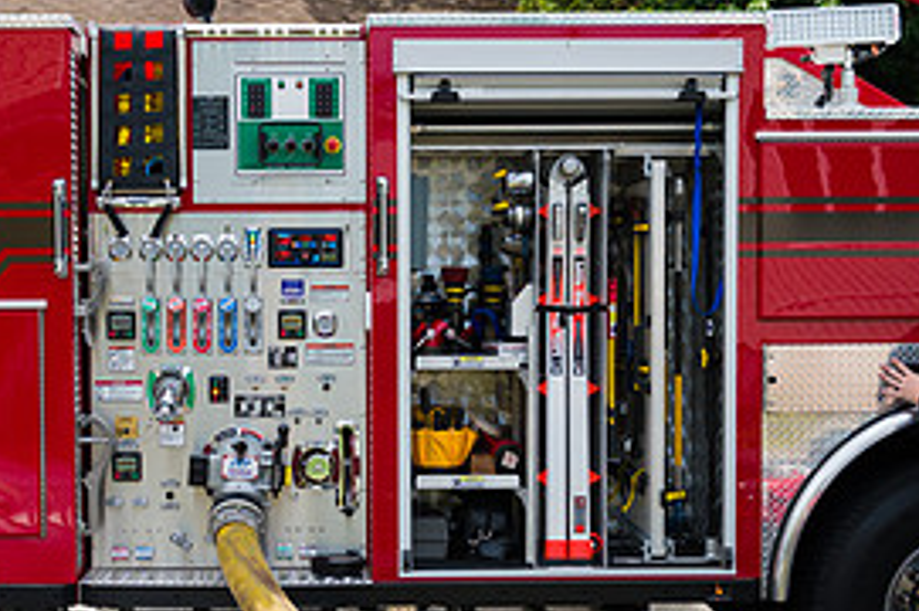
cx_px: 315
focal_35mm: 75
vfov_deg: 18.1
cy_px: 401
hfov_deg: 26.9
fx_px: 1912
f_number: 3.2
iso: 200
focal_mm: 35
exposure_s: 1/2000
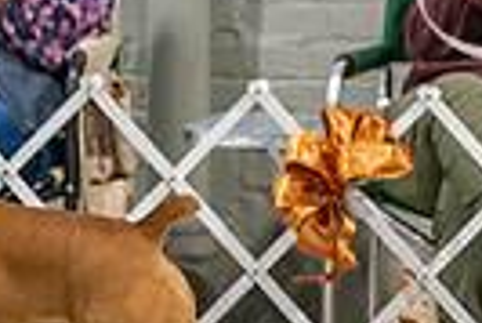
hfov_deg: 3.3
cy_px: 125
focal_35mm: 627
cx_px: 942
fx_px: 8404
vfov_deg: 2.2
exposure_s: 1/250
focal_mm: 144
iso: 6400
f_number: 3.5
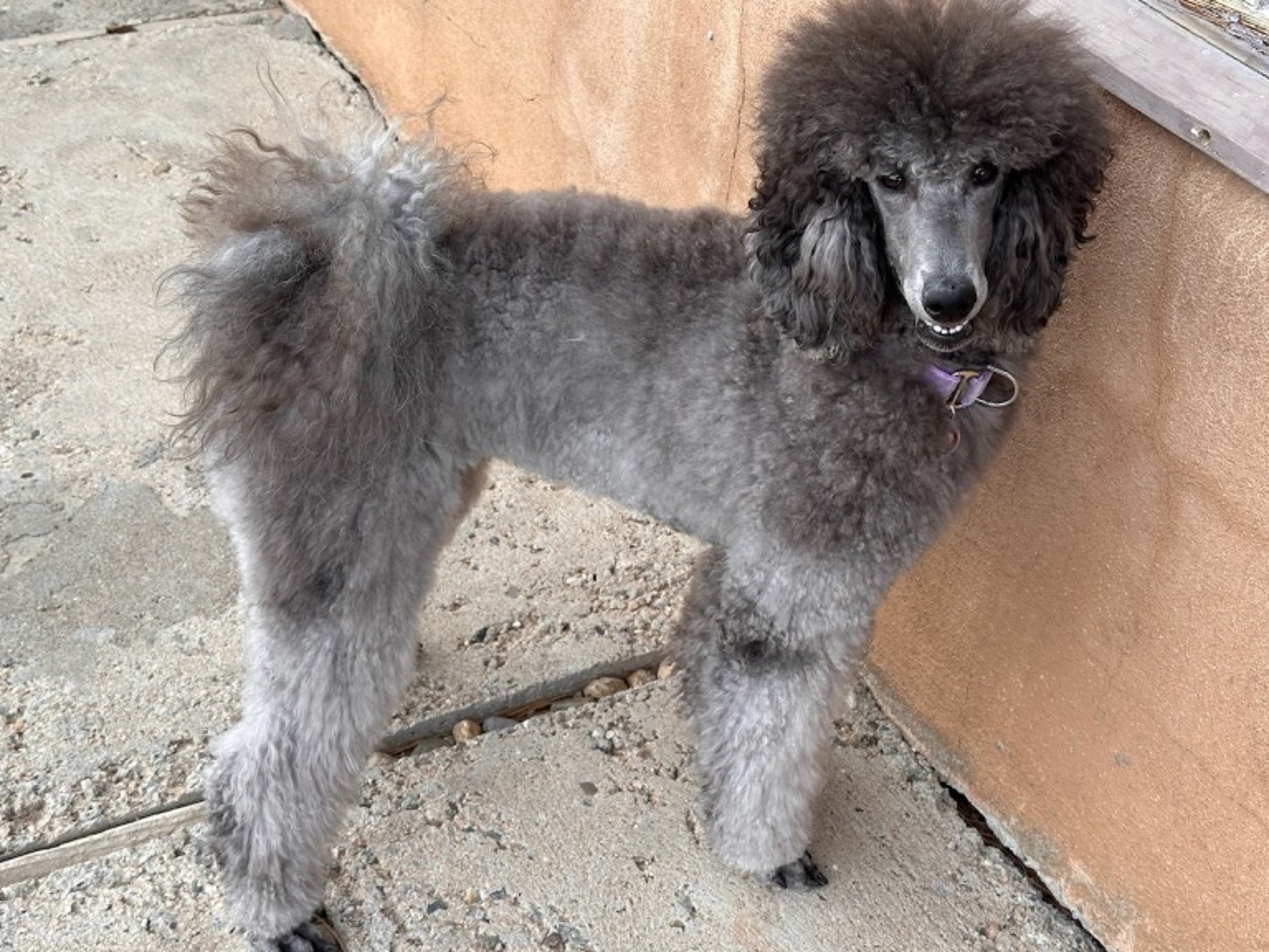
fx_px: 1833
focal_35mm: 50
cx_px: 638
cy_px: 471
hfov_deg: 38.2
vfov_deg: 29.1
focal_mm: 6.86
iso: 50
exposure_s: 1/177
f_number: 1.78
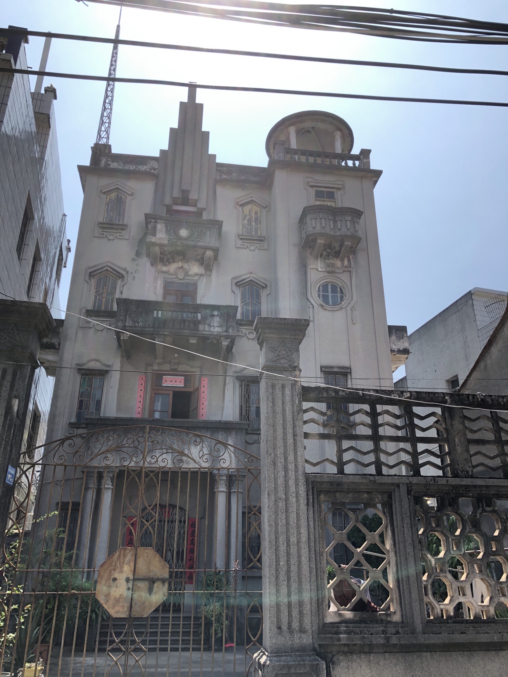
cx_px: 254
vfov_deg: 63.4
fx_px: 548
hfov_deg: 49.7
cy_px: 338
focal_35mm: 28
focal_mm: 4
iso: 20
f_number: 1.8
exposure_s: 1/640
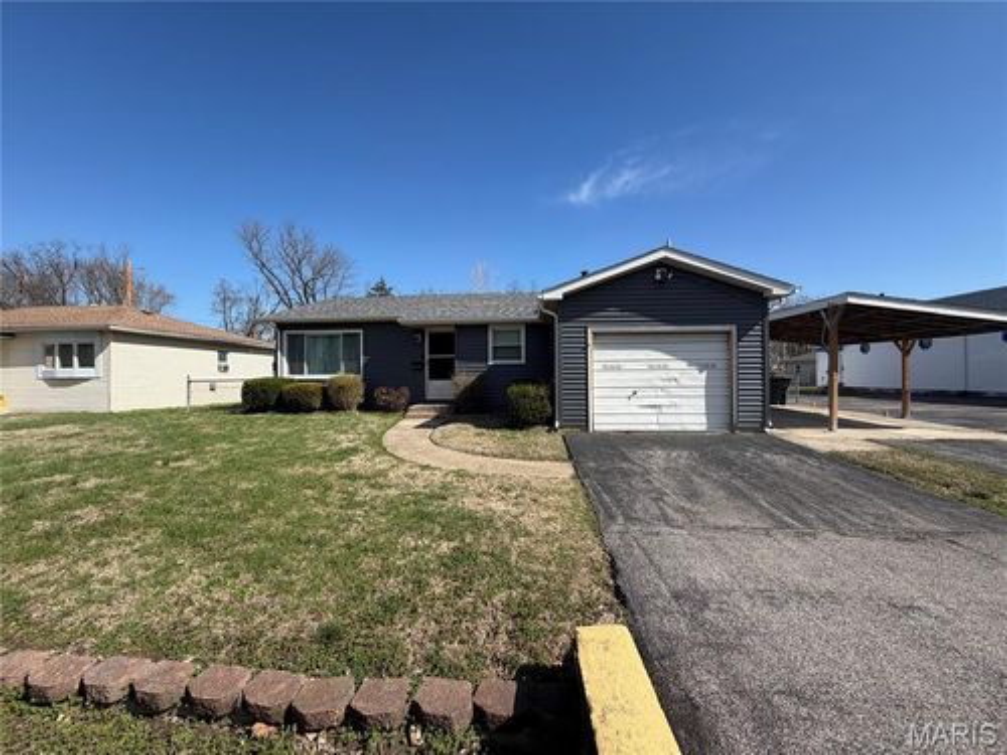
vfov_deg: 85.7
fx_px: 407
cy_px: 378
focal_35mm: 14
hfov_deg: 102.1
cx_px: 504
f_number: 2.2
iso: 20
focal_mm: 2.22
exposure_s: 1/770
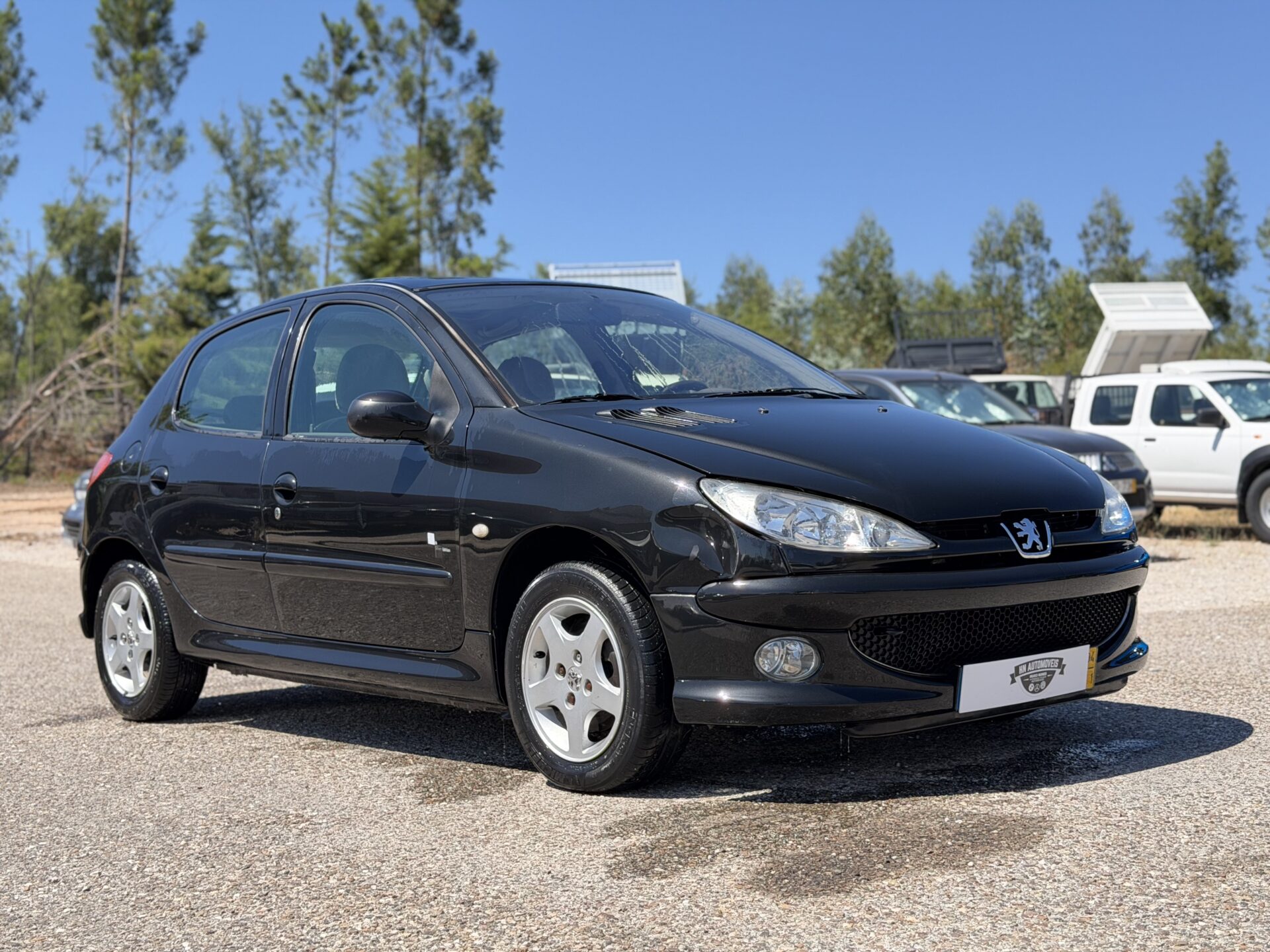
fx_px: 1761
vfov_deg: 30.3
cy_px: 476
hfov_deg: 39.7
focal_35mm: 48
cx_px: 635
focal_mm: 6.76
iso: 80
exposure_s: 1/1883
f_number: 1.78
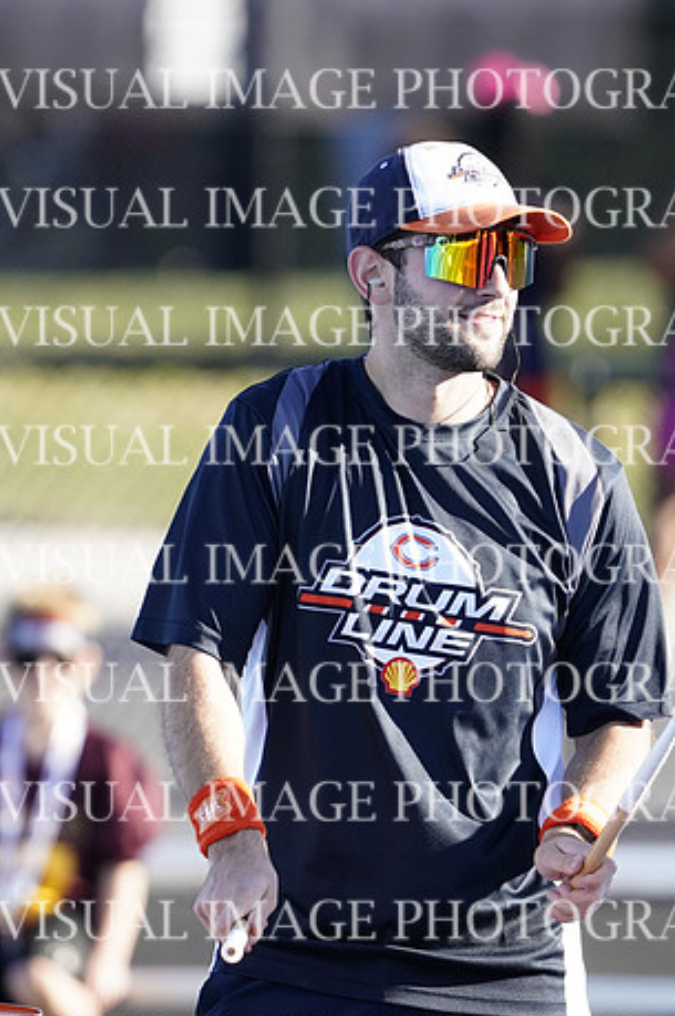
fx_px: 27369
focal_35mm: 971
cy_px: 622
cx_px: 378
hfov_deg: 1.4
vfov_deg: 2.1
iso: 1000
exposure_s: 1/1000
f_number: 6.3
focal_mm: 512
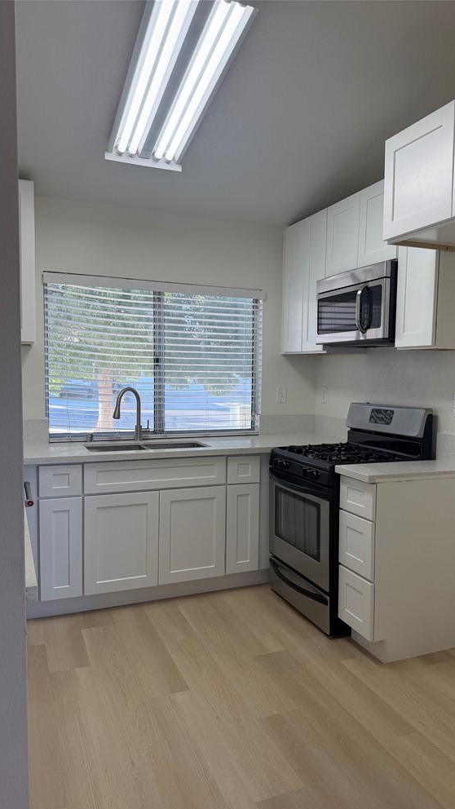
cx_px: 282
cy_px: 417
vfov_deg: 69.8
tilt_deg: -4.9
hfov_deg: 42.6
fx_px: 579
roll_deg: -0.6
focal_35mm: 27
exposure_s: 1/179
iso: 80
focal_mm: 6.76
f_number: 1.78
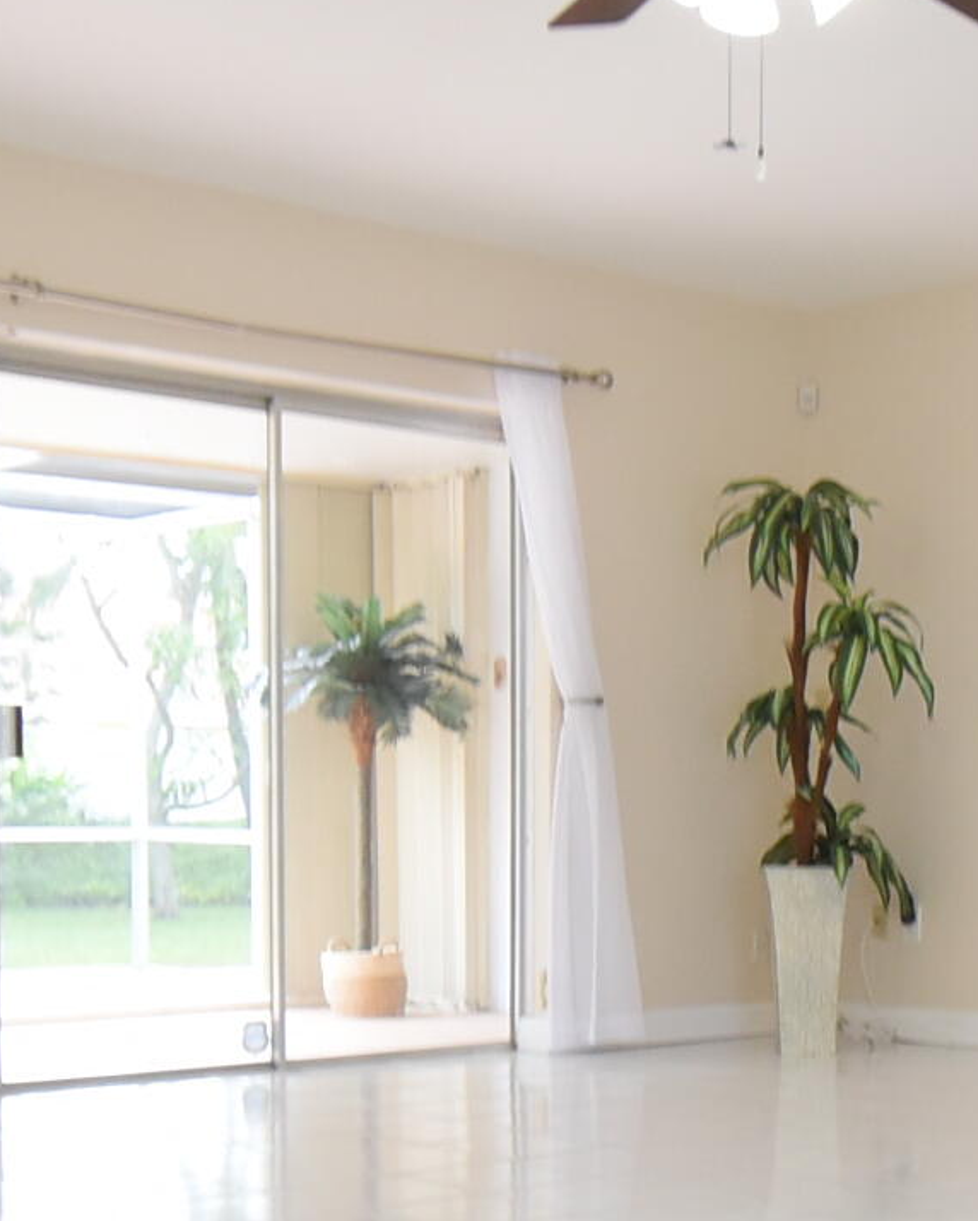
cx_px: 740
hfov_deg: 25.5
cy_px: 990
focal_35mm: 59
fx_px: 2133
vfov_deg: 31.1
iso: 800
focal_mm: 10
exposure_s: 1/60
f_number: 4.5
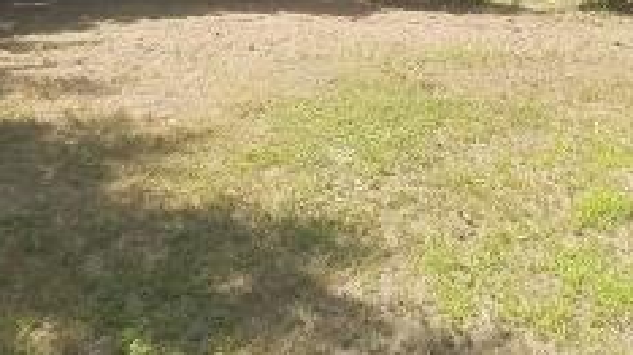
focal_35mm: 49
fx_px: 822
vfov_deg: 23.2
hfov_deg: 42.1
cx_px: 279
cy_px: -9
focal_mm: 4.2
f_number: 1.7
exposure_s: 1/810
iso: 50
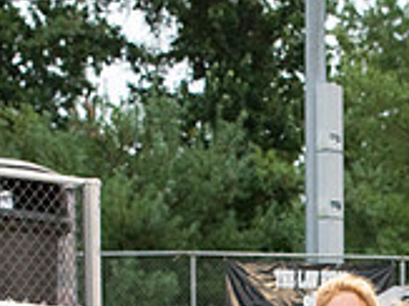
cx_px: 437
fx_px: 968
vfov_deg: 16.3
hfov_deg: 22.6
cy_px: 468
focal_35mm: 82
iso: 2000
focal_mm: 24
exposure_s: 1/800
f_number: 3.2
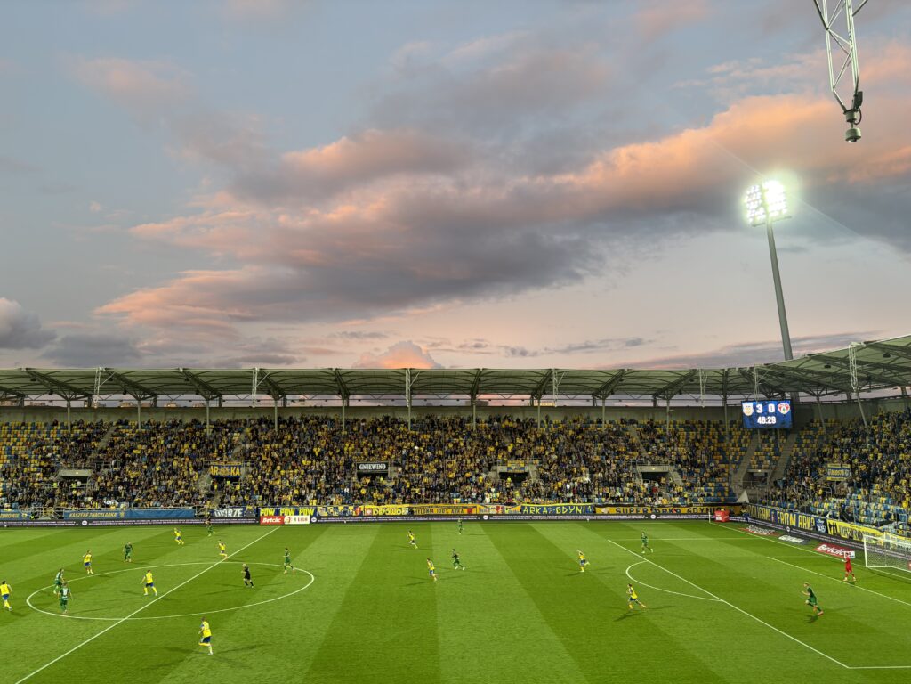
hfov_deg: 67.3
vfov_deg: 53.1
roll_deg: +0.4
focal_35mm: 26
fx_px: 684
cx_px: 456
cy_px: 342
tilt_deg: +8.1
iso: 50
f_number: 1.6
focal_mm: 5.96
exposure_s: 1/100
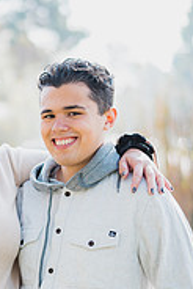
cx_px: -2
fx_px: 979
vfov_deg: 16.7
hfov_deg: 11.1
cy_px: 228
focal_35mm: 122
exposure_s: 1/1600
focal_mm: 50
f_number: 1.4
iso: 250
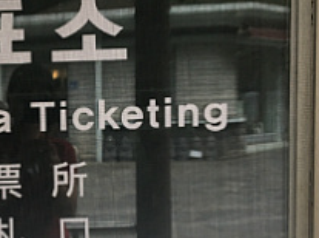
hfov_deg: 32.4
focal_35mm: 56
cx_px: 22
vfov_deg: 25.9
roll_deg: +1.2
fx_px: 515
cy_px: 144
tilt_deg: -5.8
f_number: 2.2
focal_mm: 4.15
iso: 40
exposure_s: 1/30
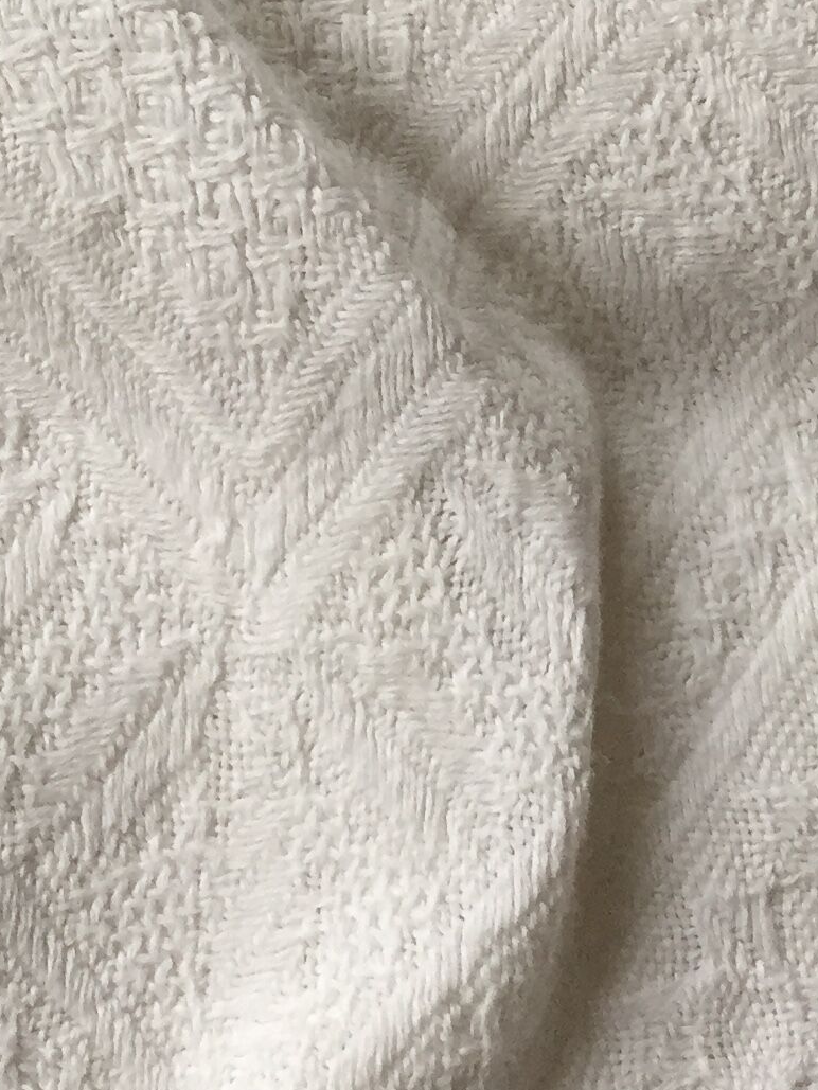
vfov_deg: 20.8
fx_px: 2898
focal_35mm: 92
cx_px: 357
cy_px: 97
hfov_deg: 16.1
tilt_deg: -79.4
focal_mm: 4.15
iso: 50
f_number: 2.2
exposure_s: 1/33
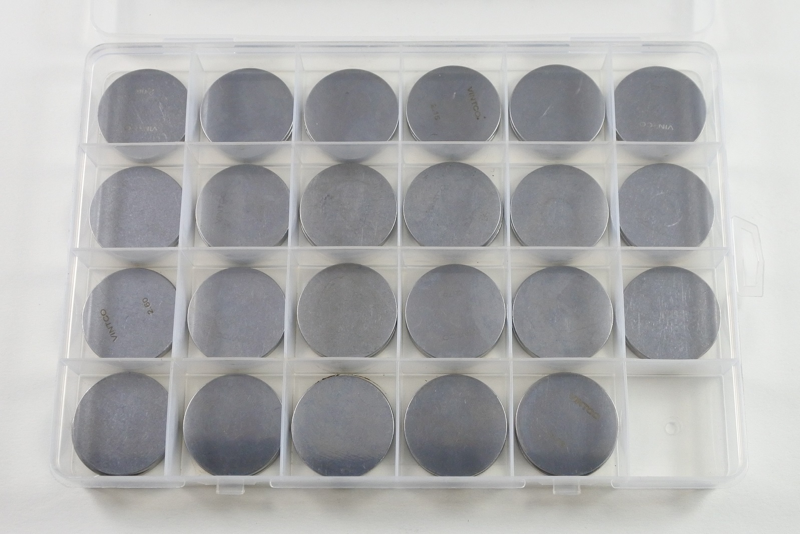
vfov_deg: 33.4
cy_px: 267
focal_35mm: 40
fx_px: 889
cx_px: 400
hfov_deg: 48.5
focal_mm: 15
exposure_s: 1/125
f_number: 4.2
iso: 640
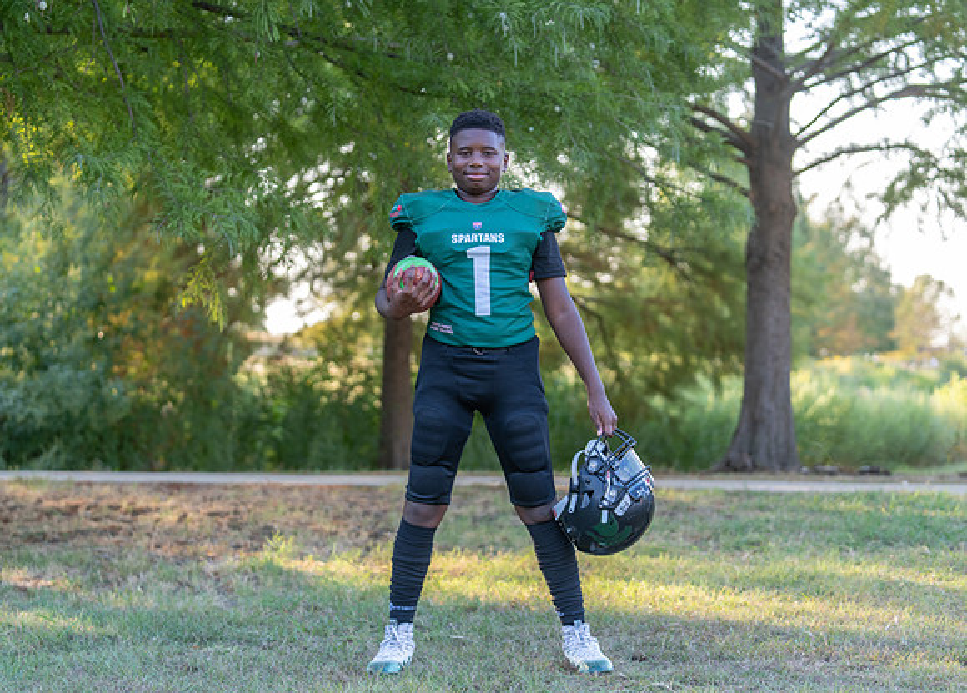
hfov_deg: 26.1
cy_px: 353
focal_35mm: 76
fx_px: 2085
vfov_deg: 18.9
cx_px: 471
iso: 250
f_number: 2.8
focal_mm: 70
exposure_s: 1/320
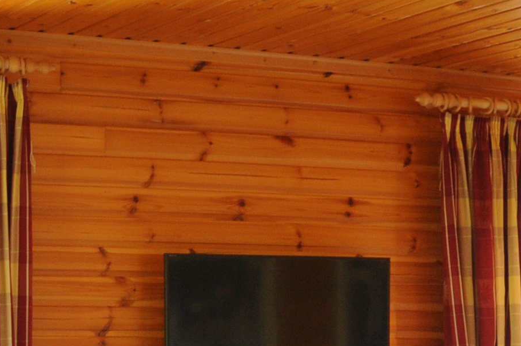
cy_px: 591
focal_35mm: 113
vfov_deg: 11.4
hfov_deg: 18.1
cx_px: 267
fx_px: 1633
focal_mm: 16
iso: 400
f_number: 3.5
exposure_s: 1/25
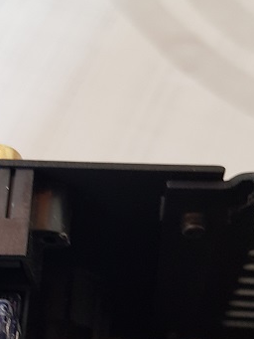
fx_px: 596
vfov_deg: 30.4
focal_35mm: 61
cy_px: 297
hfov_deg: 23.7
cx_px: 49
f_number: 1.7
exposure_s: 1/33
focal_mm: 4.2
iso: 160
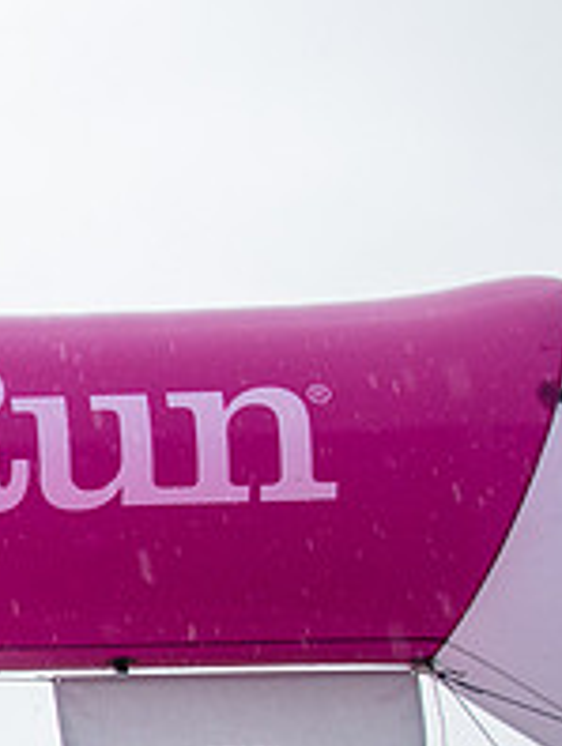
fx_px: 2138
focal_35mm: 99
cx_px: -557
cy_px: 662
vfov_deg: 19.5
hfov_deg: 13.0
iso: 2500
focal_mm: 32
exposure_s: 1/500
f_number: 6.3
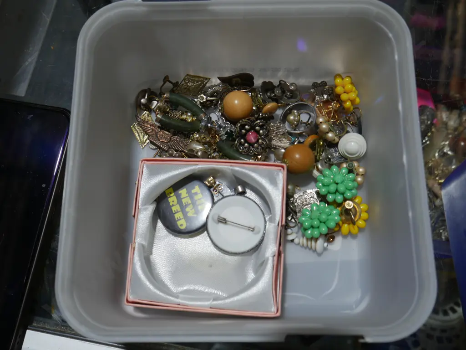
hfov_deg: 46.8
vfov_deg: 36.0
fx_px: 538
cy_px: 175
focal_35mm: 40
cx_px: 233
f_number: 5
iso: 200
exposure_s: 1/100
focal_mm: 20
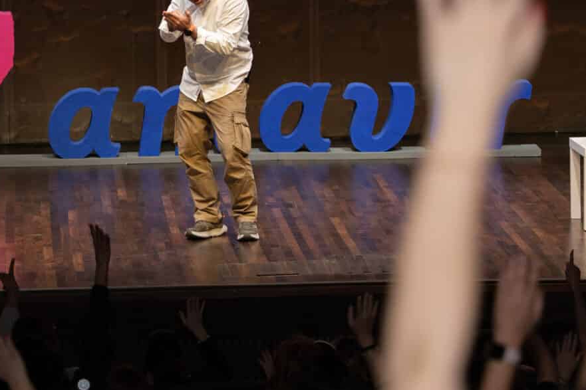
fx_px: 3971
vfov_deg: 5.6
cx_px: 175
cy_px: 70
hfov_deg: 8.4
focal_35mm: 244
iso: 400
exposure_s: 1/200
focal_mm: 105
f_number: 3.5
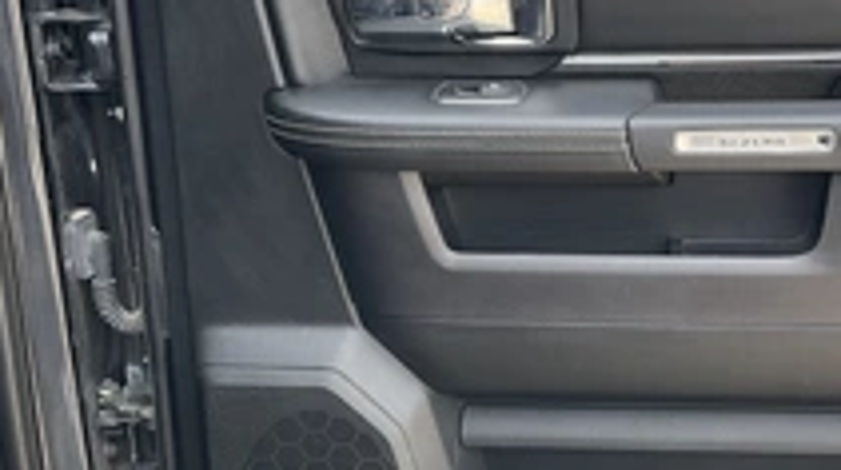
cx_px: 634
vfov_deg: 20.0
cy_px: 211
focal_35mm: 60
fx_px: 1336
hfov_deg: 34.2
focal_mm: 3
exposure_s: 1/188
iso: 20
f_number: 1.8
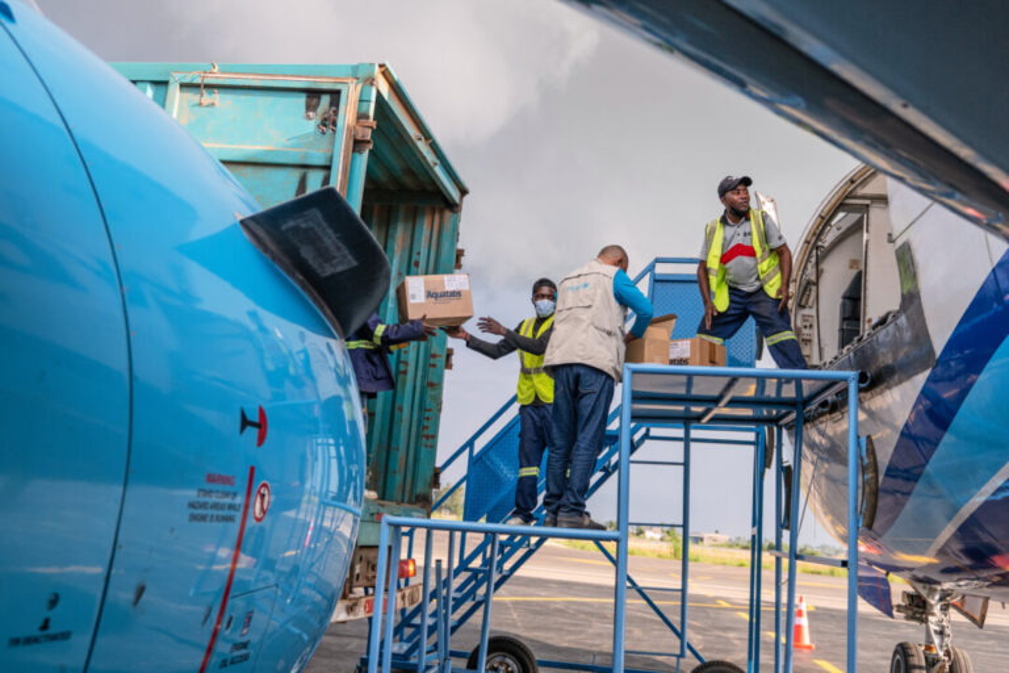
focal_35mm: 36
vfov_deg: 36.9
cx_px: 504
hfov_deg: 53.1
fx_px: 1009
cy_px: 336
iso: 250
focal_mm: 24
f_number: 2.8
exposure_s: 1/1600
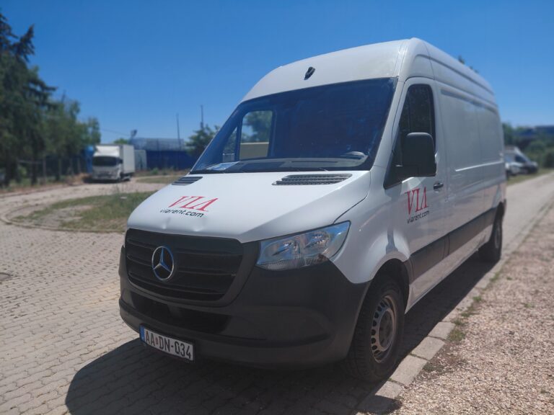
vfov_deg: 54.9
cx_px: 277
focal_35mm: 25
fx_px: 400
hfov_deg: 69.4
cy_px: 208
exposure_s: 1/5285
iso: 64
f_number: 1.8
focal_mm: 4.69
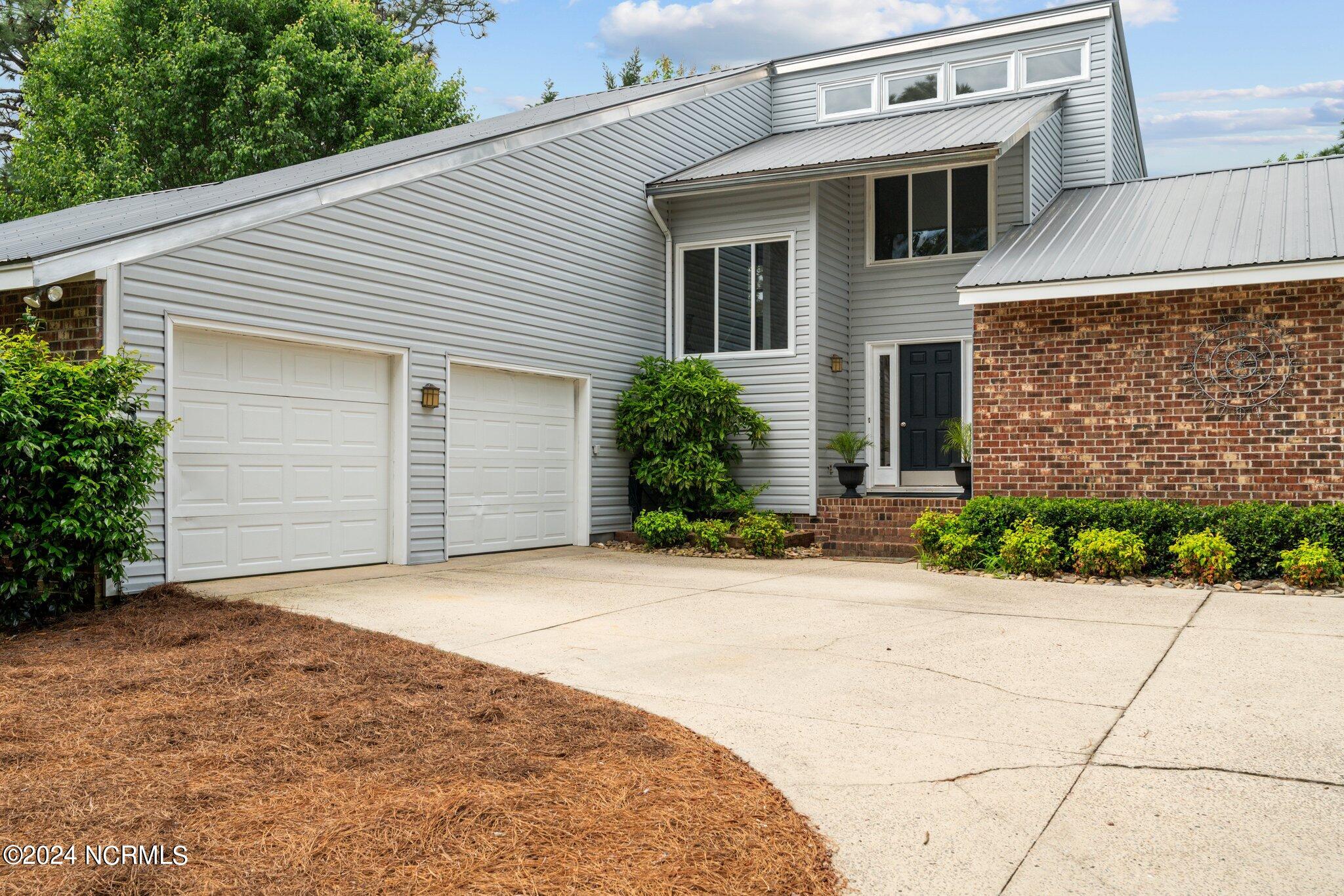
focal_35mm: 30
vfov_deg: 43.0
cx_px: 672
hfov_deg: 61.1
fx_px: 1139
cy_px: 448
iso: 320
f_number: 8
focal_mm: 30.5
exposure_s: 1/320
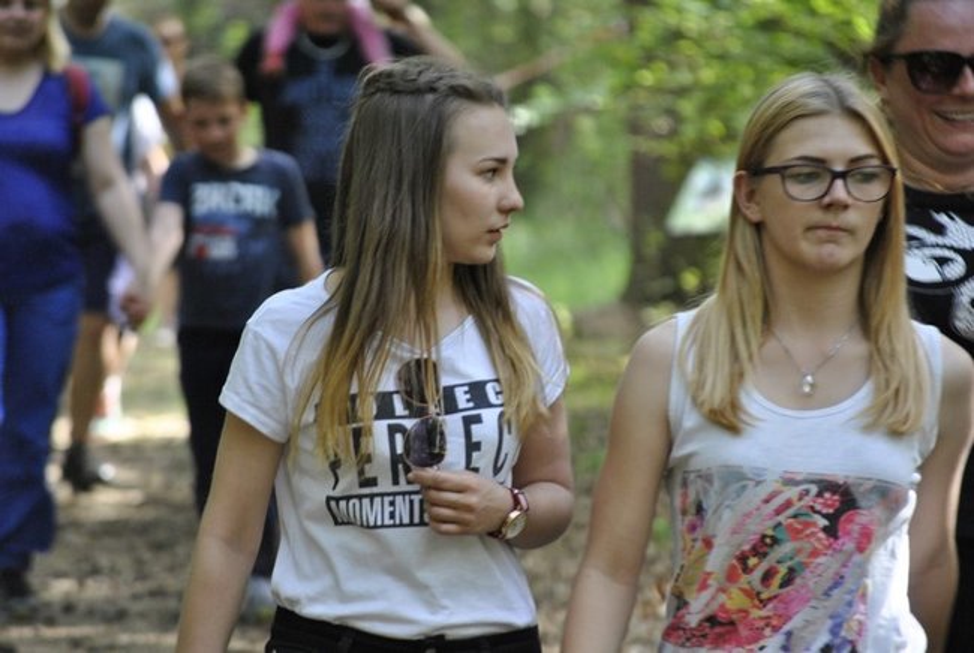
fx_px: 8131
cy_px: 326
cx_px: 487
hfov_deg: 6.9
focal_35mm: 300
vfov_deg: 4.6
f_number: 5.6
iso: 800
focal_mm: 200
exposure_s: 1/125
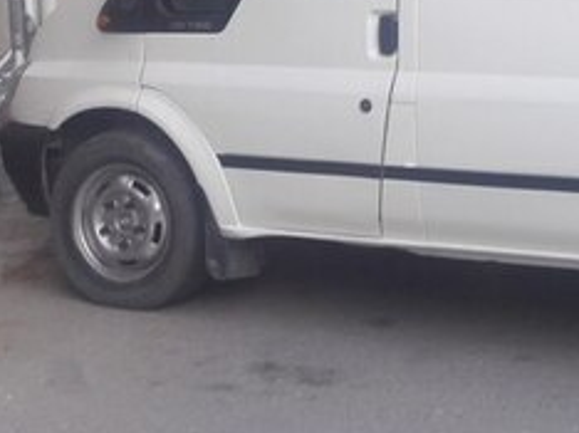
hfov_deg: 22.1
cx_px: 765
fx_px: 1320
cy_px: -58
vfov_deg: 17.9
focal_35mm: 79
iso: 40
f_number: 1.9
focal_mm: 3.7
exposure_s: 1/50
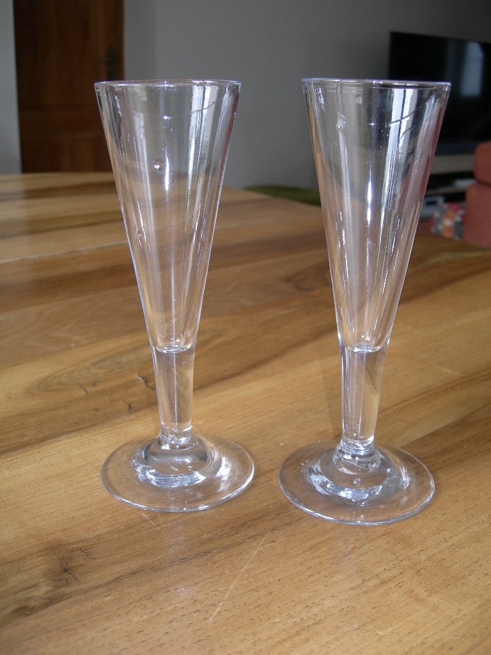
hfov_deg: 37.7
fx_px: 719
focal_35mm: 38
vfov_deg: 49.0
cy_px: 328
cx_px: 246
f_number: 2.8
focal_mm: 7.8
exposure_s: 1/30
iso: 50
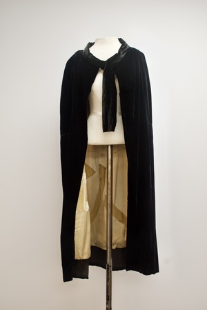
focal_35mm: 36
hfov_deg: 36.9
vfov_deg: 53.1
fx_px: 310
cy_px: 155
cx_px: 104
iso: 1600
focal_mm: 24
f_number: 7.1
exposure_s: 1/80
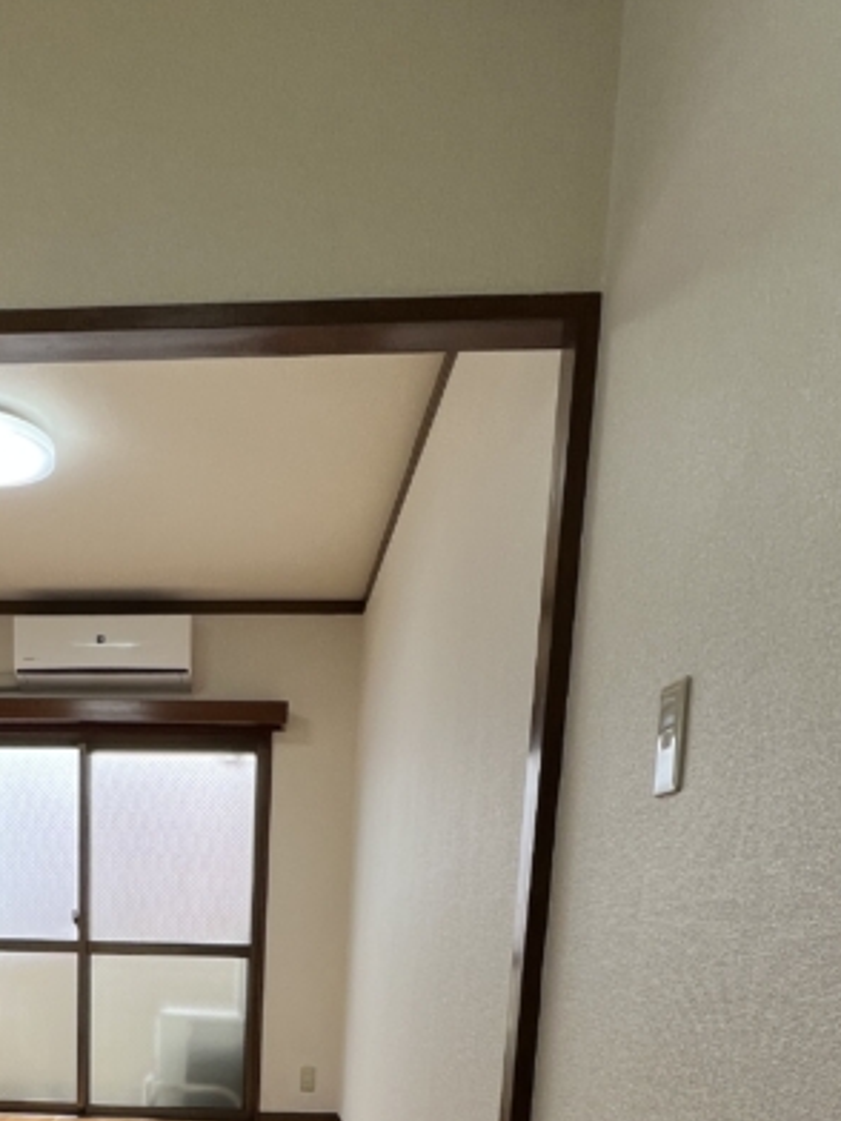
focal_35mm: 32
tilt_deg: -9.7
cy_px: 1124
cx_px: 162
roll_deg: -1.2
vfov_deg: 47.2
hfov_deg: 42.1
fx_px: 1037
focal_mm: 1.57
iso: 40
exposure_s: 1/99
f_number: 1.8
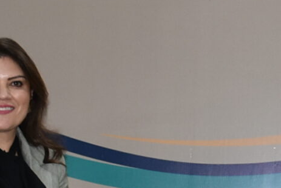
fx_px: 1749
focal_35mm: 224
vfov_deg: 6.2
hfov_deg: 9.1
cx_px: 339
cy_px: 122
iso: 400
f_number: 4
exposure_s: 1/60
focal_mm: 27
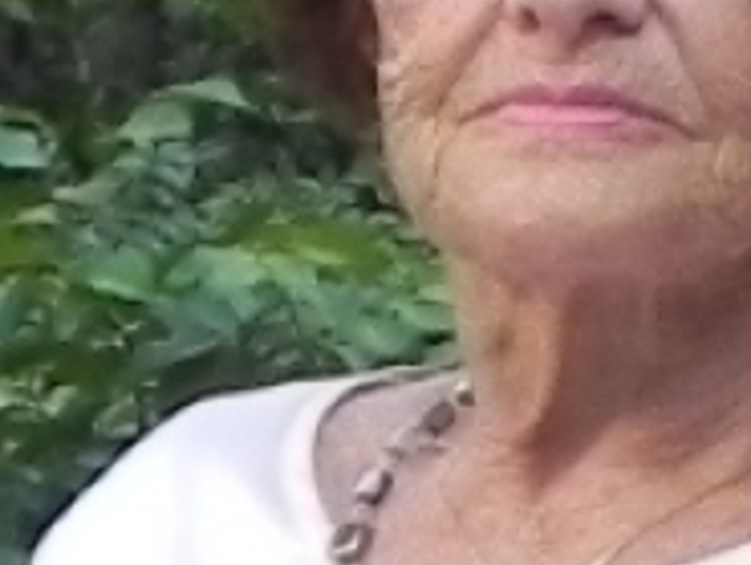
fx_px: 4364
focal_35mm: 201
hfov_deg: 9.8
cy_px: 191
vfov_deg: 7.4
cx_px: 568
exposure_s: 1/160
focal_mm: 10.3
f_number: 3.5
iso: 160
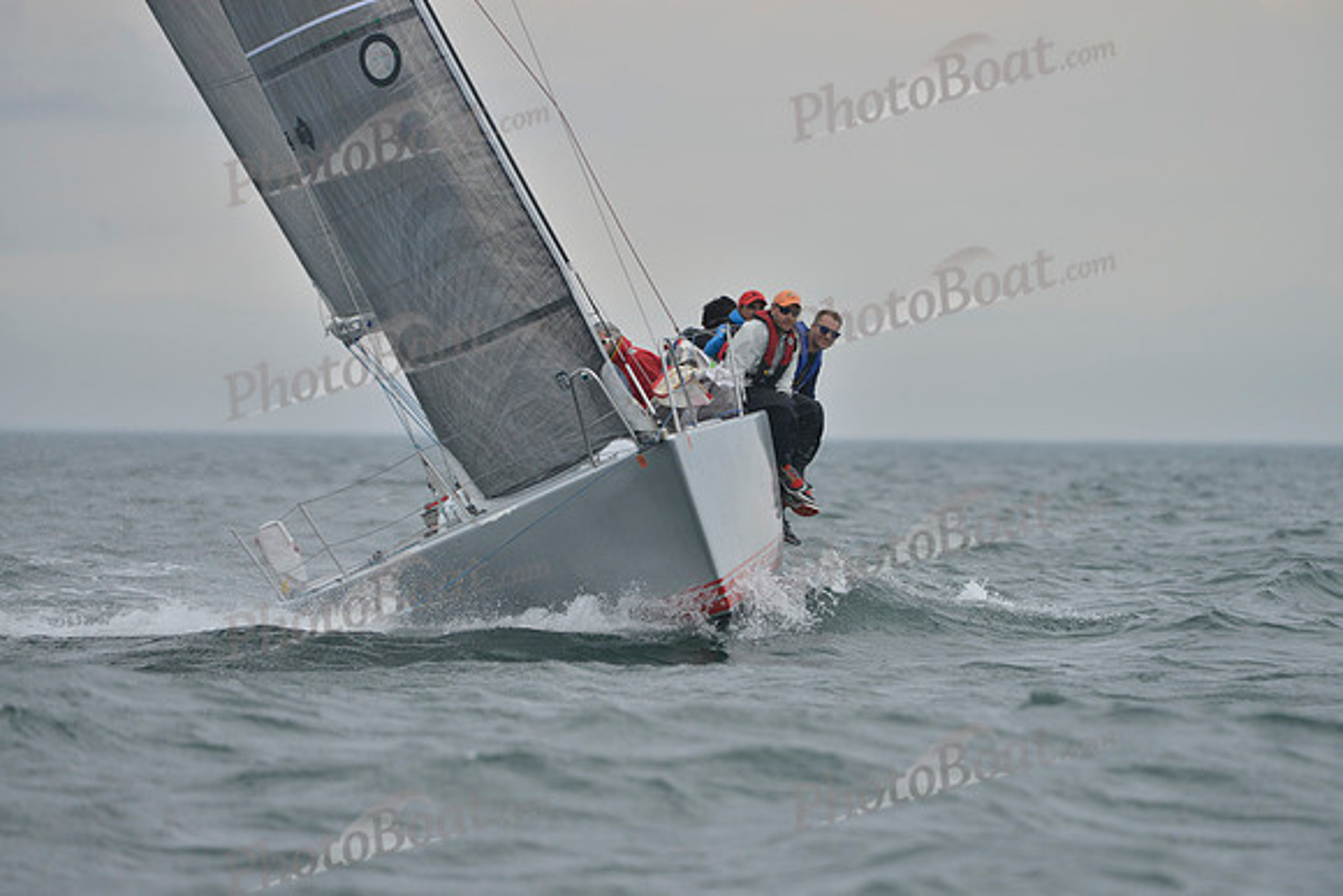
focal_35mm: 300
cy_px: 448
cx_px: 672
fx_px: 11194
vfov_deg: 4.6
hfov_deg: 6.9
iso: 400
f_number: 6.3
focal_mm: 300
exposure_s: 1/800
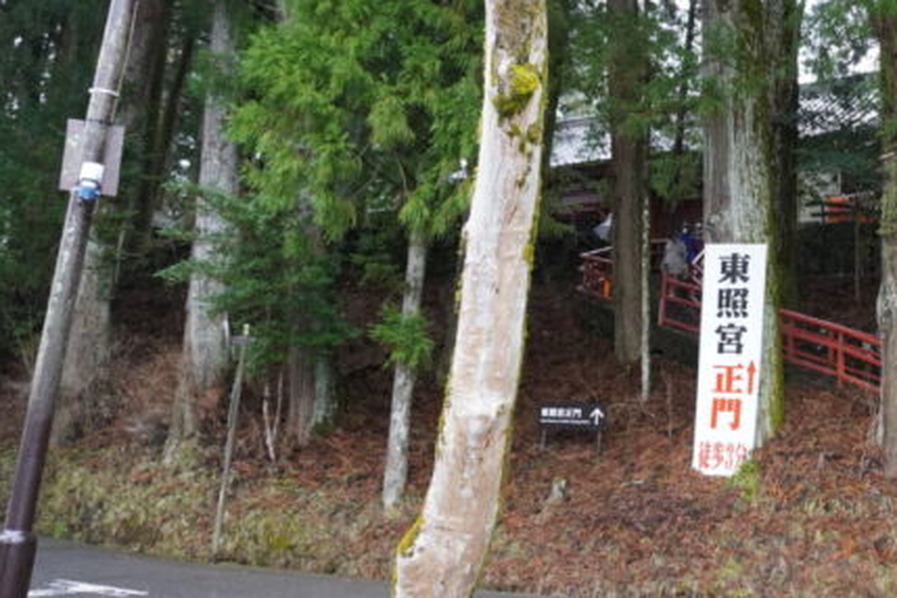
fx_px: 1046
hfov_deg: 43.4
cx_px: 765
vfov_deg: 31.9
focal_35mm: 42
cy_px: 268
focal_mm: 16
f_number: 4
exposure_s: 1/160
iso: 1600
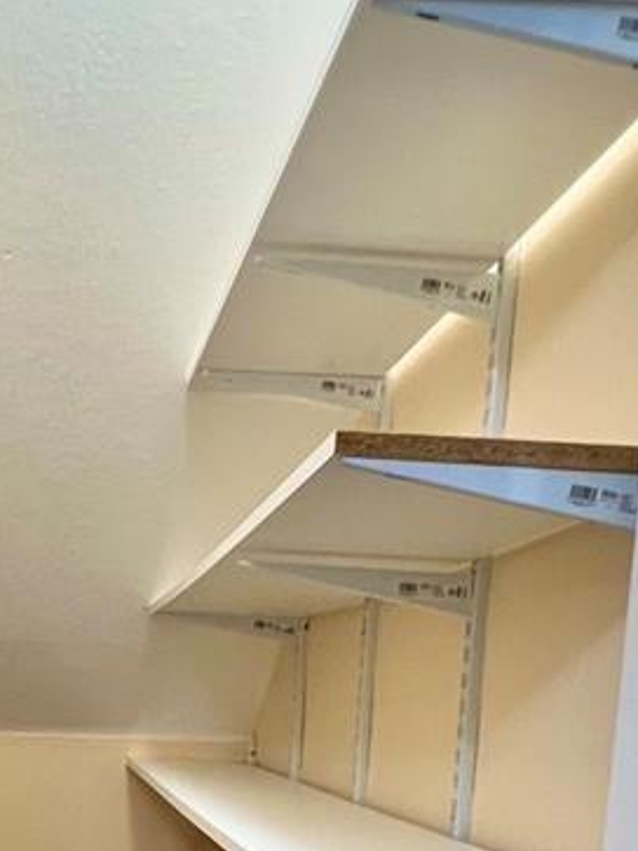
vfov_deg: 38.2
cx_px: 30
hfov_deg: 31.5
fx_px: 1057
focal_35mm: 43
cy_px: 879
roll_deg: -1.1
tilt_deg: -8.7
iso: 250
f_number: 1.8
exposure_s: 1/60
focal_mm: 1.57
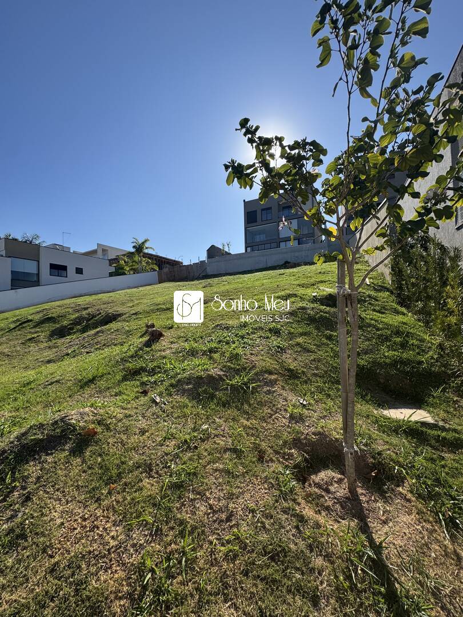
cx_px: 232
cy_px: 308
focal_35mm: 14
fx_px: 250
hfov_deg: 85.7
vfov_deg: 102.1
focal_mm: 2.22
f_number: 2.2
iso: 50
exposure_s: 1/2208
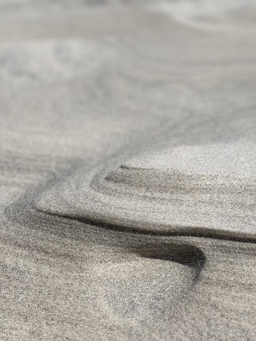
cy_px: 170
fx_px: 759
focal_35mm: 77
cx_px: 128
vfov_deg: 25.3
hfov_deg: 19.1
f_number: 2.8
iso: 32
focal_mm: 9
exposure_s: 1/1410
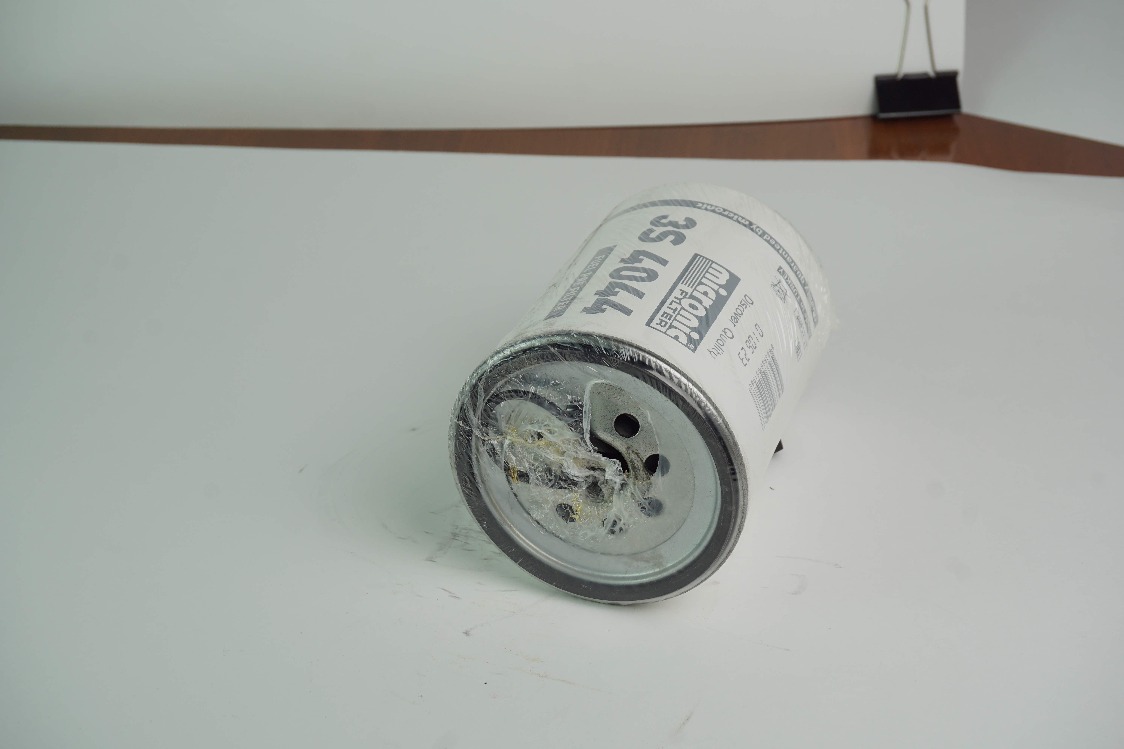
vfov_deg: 25.8
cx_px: 562
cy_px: 374
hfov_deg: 37.9
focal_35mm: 52
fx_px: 1639
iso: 100
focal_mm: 35
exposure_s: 1/15
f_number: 8
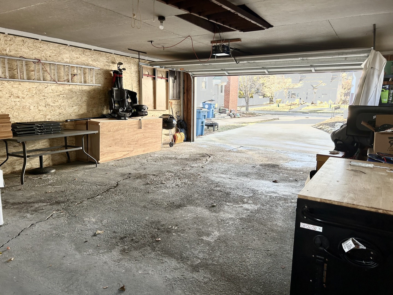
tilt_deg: -9.5
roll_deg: -0.7
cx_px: 196
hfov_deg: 67.3
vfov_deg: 53.1
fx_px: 295
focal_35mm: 26
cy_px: 148
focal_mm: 5.7
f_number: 1.5
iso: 64
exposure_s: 1/121
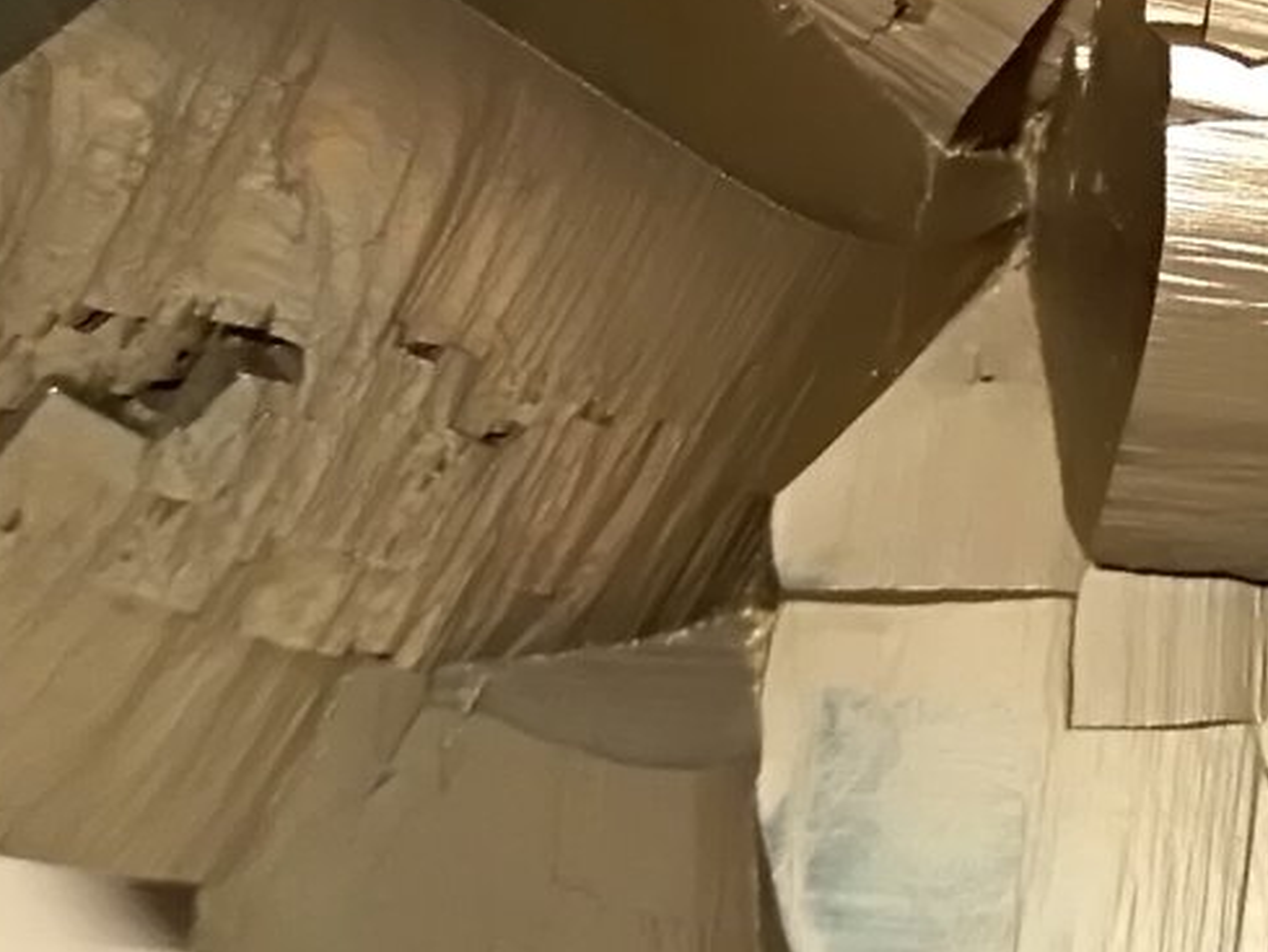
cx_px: 1333
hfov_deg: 22.0
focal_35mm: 85
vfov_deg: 16.6
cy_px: -226
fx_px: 3114
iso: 489
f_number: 2
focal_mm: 3.54
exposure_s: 1/33.3
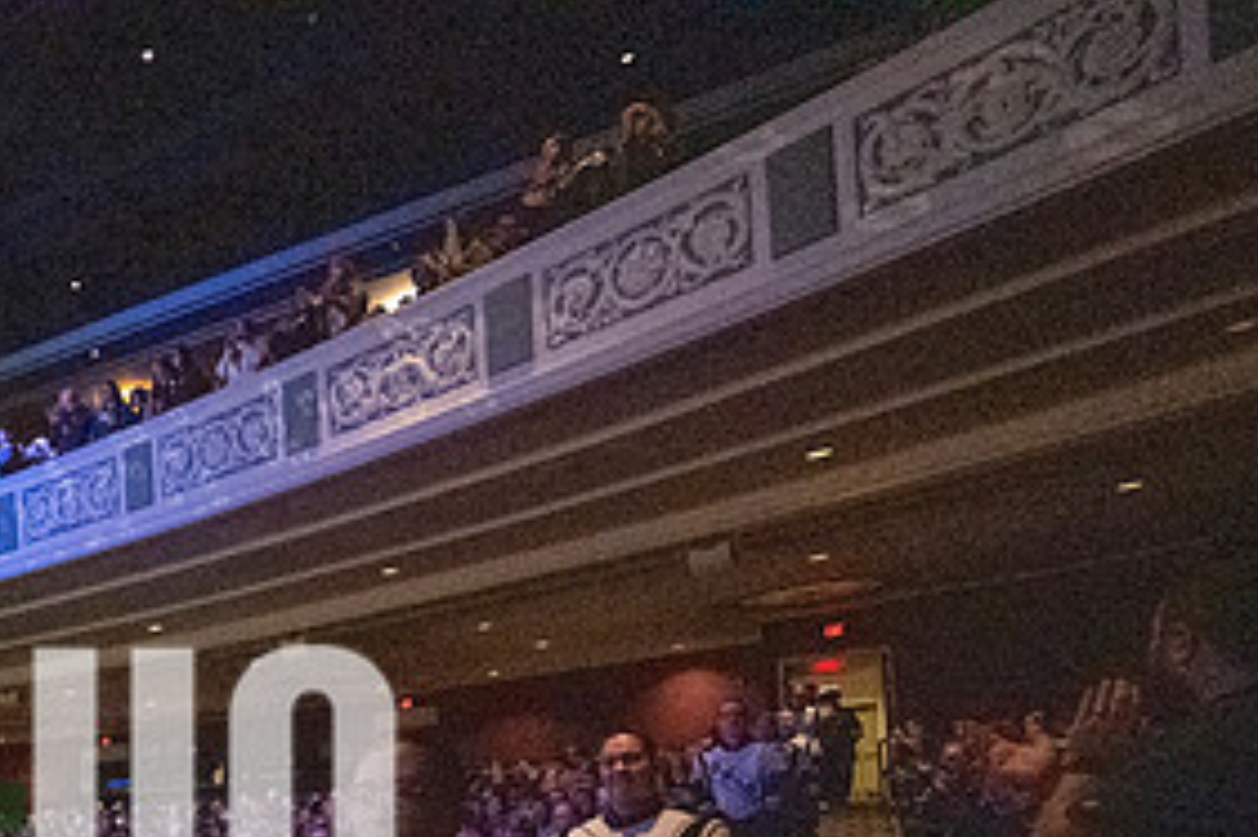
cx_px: 58
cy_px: 857
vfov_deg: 36.5
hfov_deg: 50.0
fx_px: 1118
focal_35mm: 32
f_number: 4
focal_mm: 15.5
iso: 32254
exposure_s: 1/500
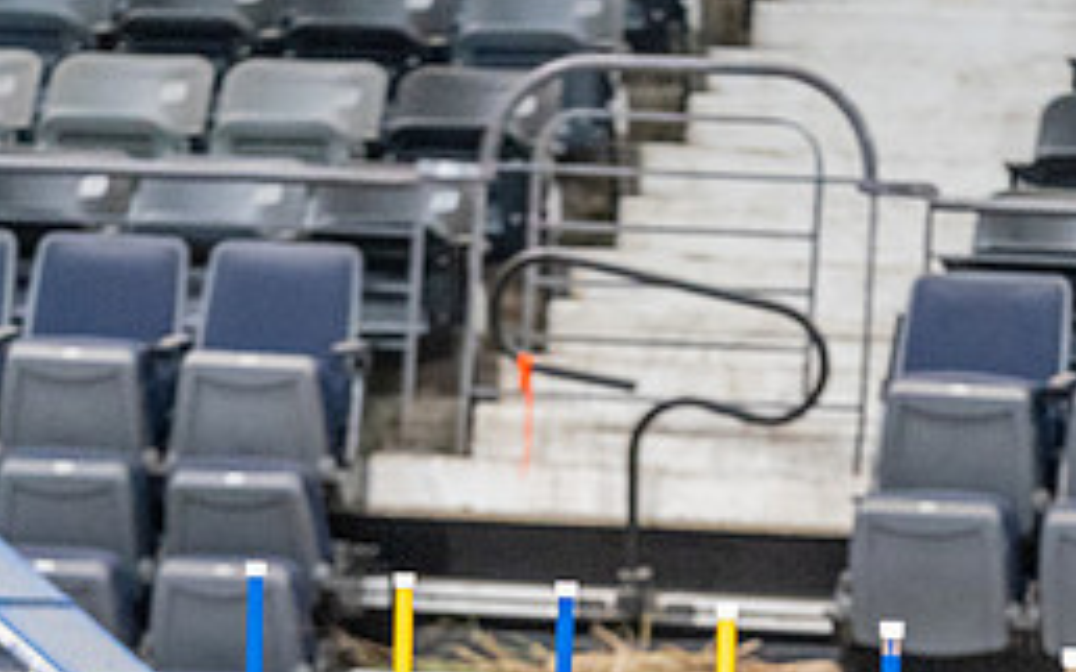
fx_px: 12487
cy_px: 620
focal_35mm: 426
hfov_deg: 4.9
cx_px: 605
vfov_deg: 3.1
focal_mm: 186
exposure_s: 1/250
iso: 10000
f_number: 2.8
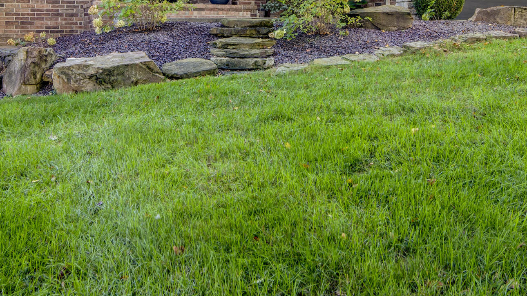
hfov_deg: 51.6
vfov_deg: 27.2
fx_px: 545
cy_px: -50
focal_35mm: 39
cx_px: 257
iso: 100
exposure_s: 1/15
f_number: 6.7
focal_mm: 16
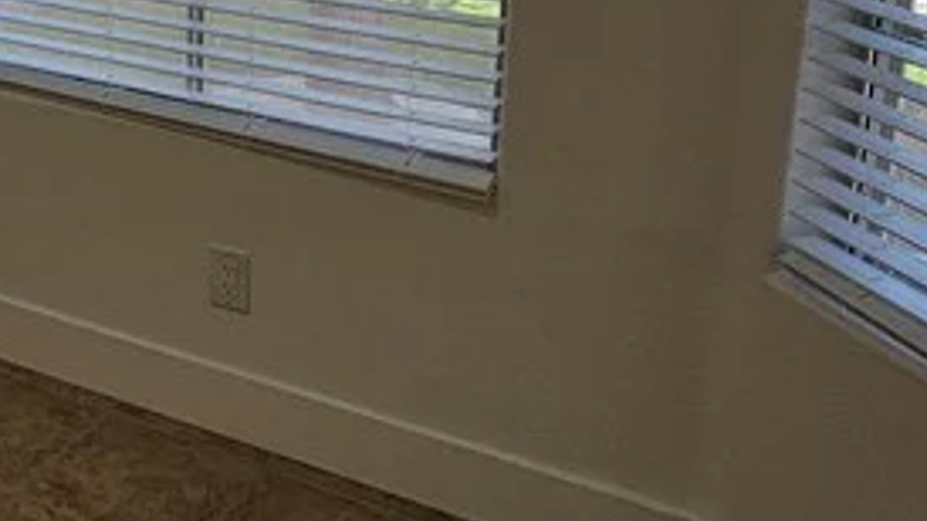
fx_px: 1303
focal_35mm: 53
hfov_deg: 33.9
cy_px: -101
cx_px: -98
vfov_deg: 21.1
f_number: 2.2
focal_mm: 2.2
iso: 50
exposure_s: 1/120
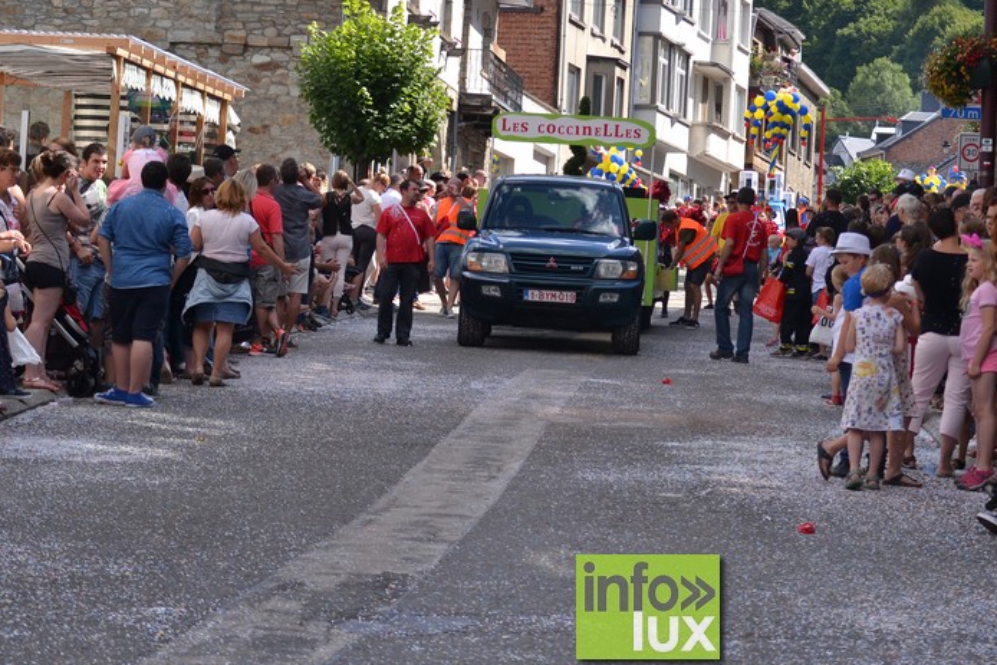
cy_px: 180
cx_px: 648
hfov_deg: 16.5
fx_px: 3435
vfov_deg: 11.0
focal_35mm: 124
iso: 100
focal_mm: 56
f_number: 4.5
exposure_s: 1/400
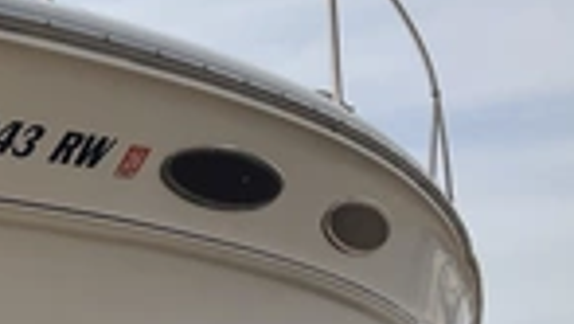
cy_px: 312
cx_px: -105
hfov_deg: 22.8
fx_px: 1310
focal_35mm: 86
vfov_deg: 13.9
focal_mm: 3
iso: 25
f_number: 1.8
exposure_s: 1/2801
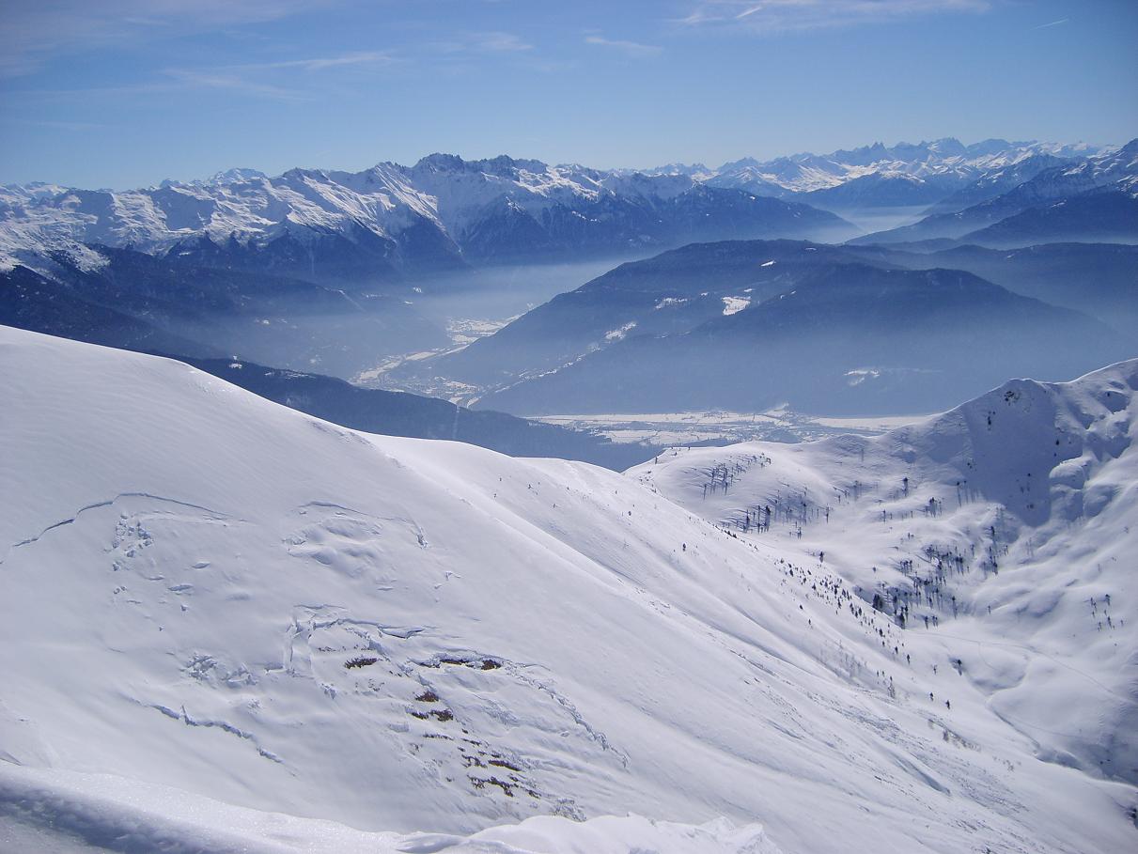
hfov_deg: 52.6
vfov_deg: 40.7
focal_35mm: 35
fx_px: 1151
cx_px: 569
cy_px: 427
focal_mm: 5.8
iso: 50
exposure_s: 1/750
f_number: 7.1
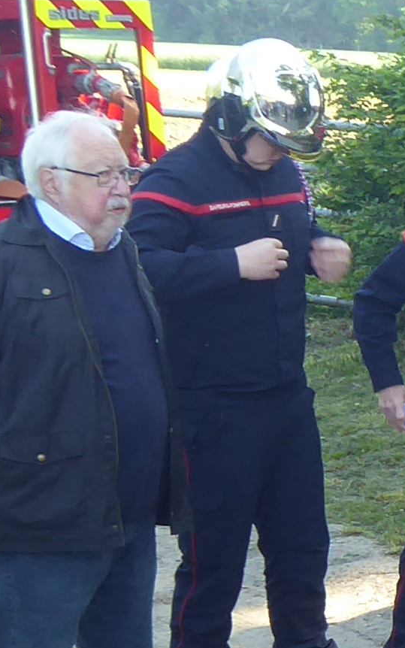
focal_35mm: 123
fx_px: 2171
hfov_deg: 9.7
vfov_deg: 16.8
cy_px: 566
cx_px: 906
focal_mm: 4.3
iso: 80
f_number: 3.3
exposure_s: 1/80
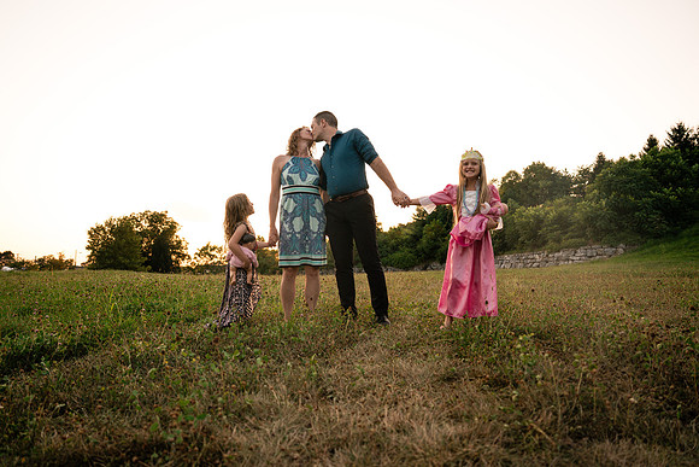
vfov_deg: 51.6
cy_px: 234
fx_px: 482
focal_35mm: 25
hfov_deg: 71.9
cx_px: 341
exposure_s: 1/800
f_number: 2.8
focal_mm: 24
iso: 400
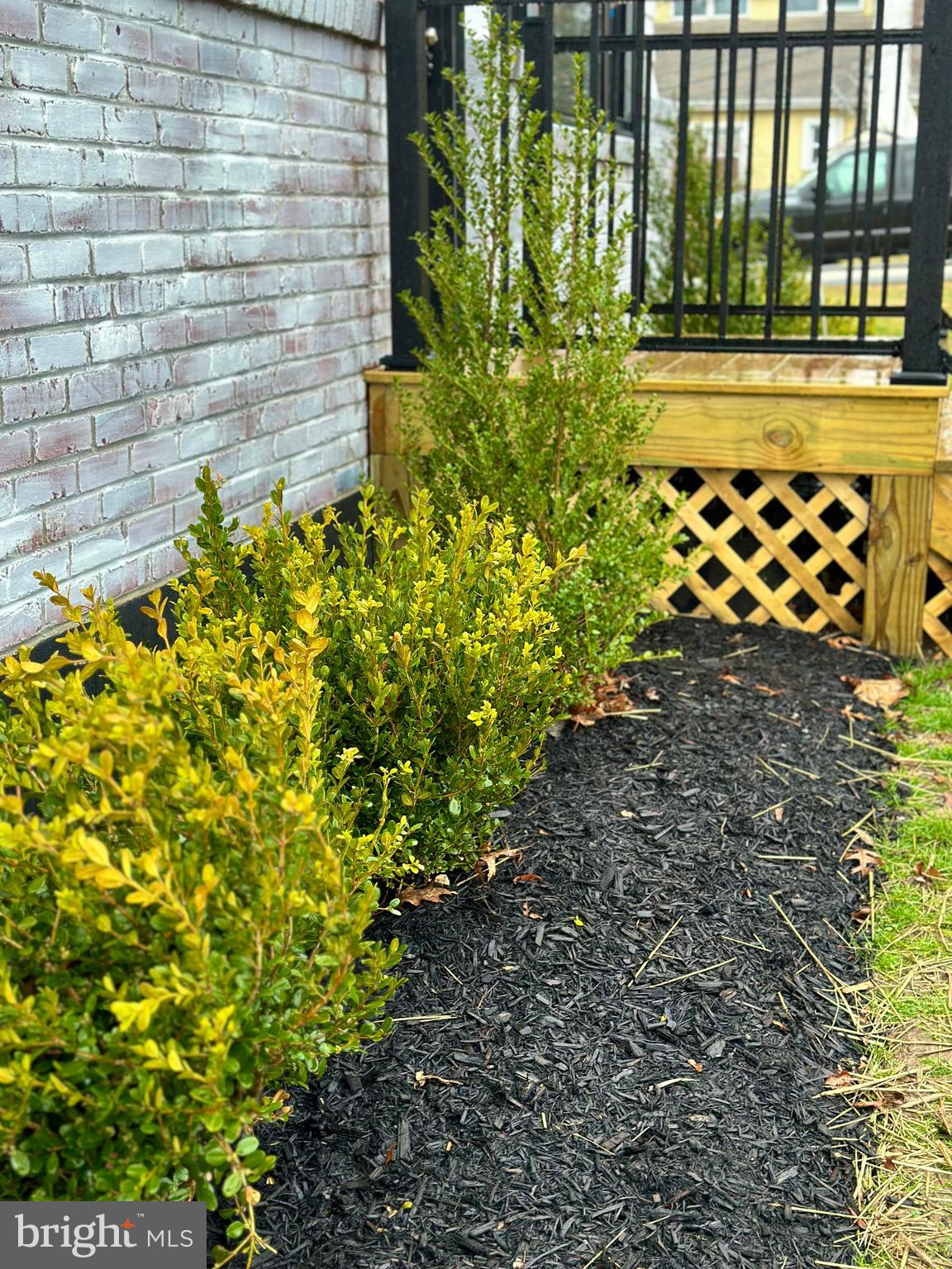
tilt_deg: -12.9
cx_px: 476
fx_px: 1760
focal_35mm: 48
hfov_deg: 30.3
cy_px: 634
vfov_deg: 39.7
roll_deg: -2.2
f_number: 1.78
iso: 80
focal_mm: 6.86
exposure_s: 1/320
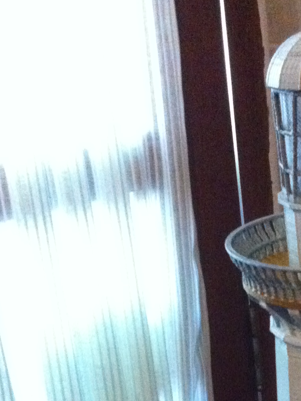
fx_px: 1044
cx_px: 337
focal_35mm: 90
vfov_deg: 20.9
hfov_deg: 15.9
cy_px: 420
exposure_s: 1/15
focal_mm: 3.85
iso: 1000
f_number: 2.8
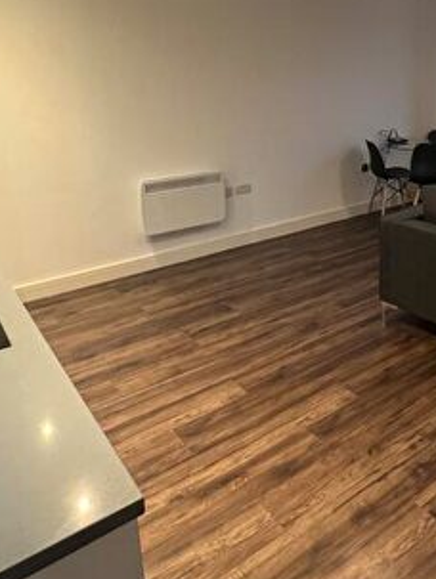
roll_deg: -0.1
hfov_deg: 44.1
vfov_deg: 58.2
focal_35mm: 30
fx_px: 503
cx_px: 363
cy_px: 182
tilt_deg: -12.4
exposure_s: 1/50
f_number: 1.8
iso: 400
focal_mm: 1.57
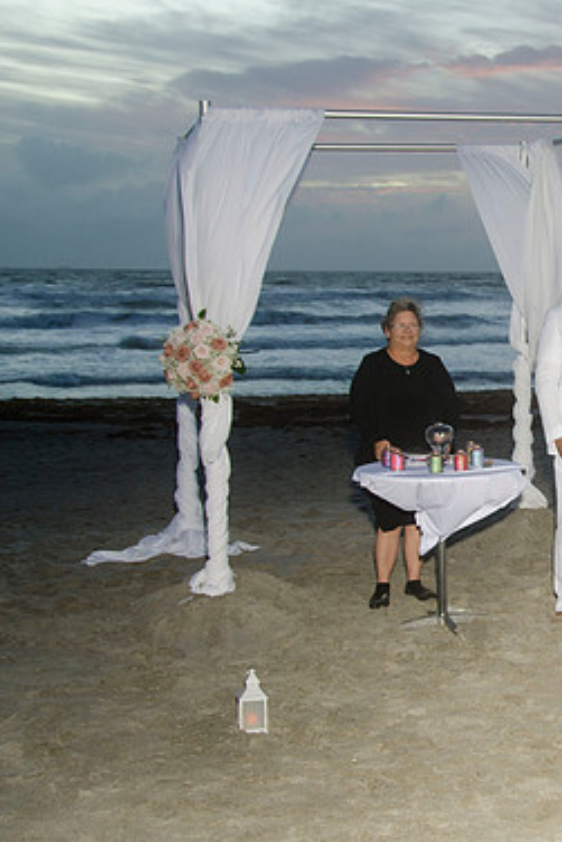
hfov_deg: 21.5
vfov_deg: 33.4
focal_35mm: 60
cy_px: 414
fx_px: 1404
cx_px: 613
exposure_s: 1/60
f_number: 5.6
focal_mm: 26
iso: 200
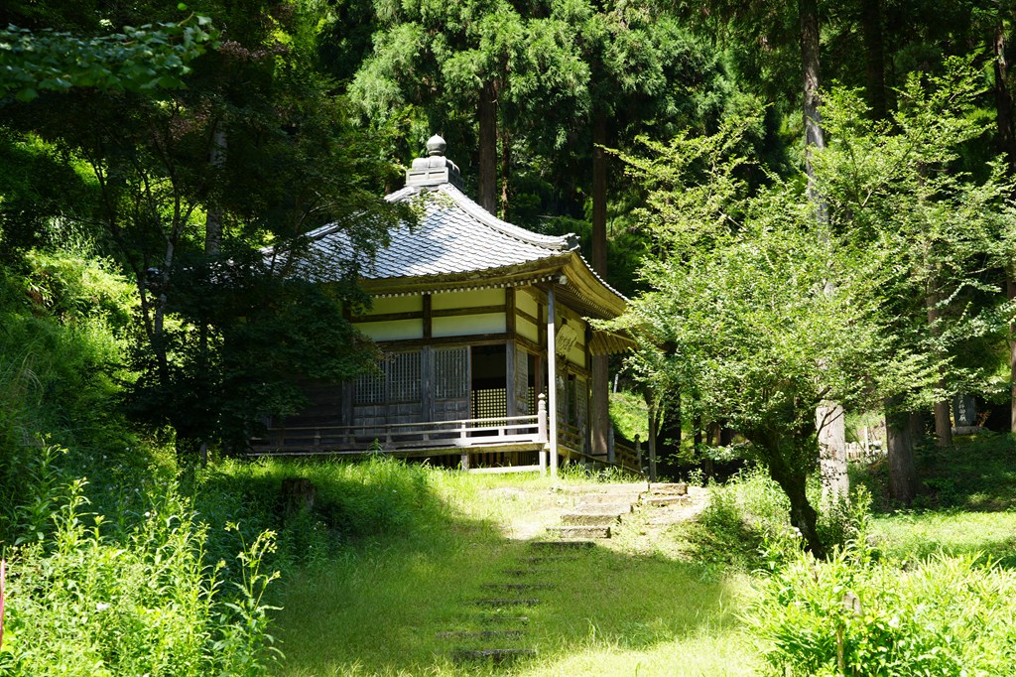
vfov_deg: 24.6
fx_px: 1552
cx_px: 508
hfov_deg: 36.3
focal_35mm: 55
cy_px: 338
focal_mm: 55
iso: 100
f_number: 5.6
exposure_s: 1/80
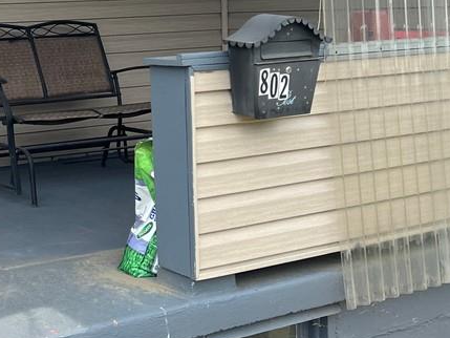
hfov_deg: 28.1
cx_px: -59
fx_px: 806
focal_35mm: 62
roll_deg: +1.1
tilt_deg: -2.6
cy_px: 48
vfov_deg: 23.2
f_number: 1.5
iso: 50
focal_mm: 5.7
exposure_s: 1/1449
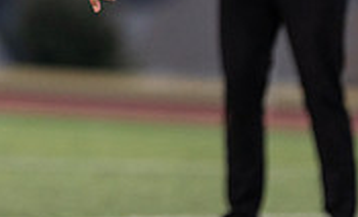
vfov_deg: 1.7
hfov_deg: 2.8
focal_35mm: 756
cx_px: -151
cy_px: -208
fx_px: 7313
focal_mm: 200
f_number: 2.8
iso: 2000
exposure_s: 1/1250
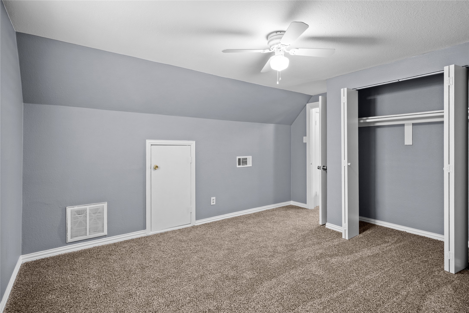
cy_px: 156
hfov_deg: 93.3
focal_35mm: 17
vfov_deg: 70.4
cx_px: 234
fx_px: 221
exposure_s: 1.6
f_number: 7.1
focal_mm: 17
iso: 400
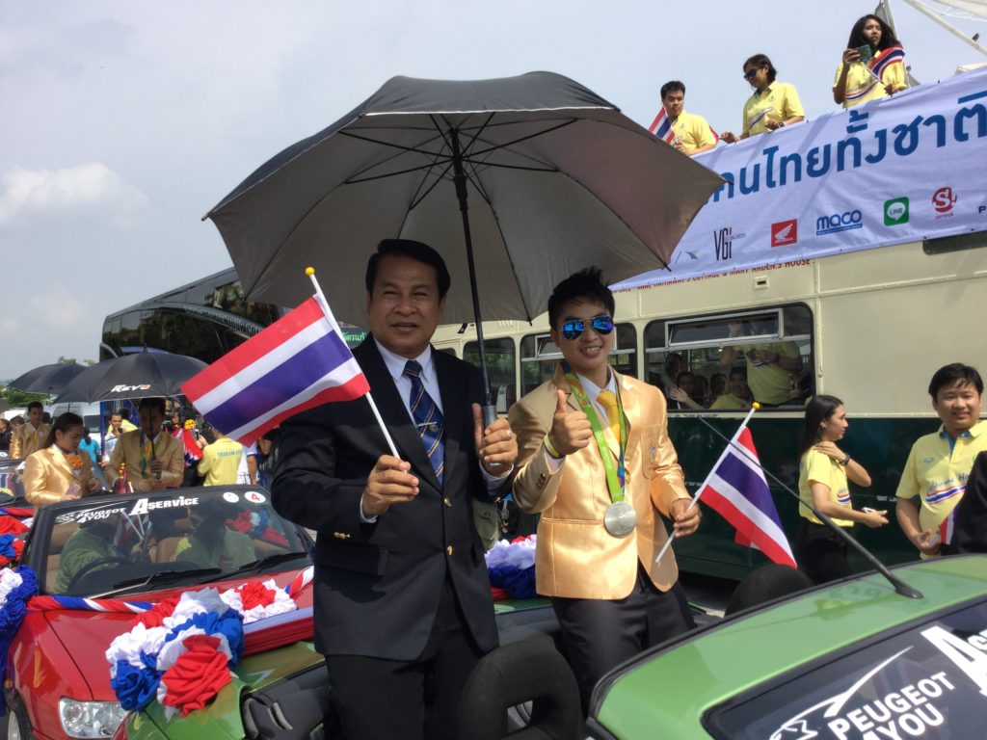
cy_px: 370
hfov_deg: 58.4
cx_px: 494
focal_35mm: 31
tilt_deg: +1.4
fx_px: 884
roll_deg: +1.7
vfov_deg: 45.4
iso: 25
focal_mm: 3.3
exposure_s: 1/1314
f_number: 2.4
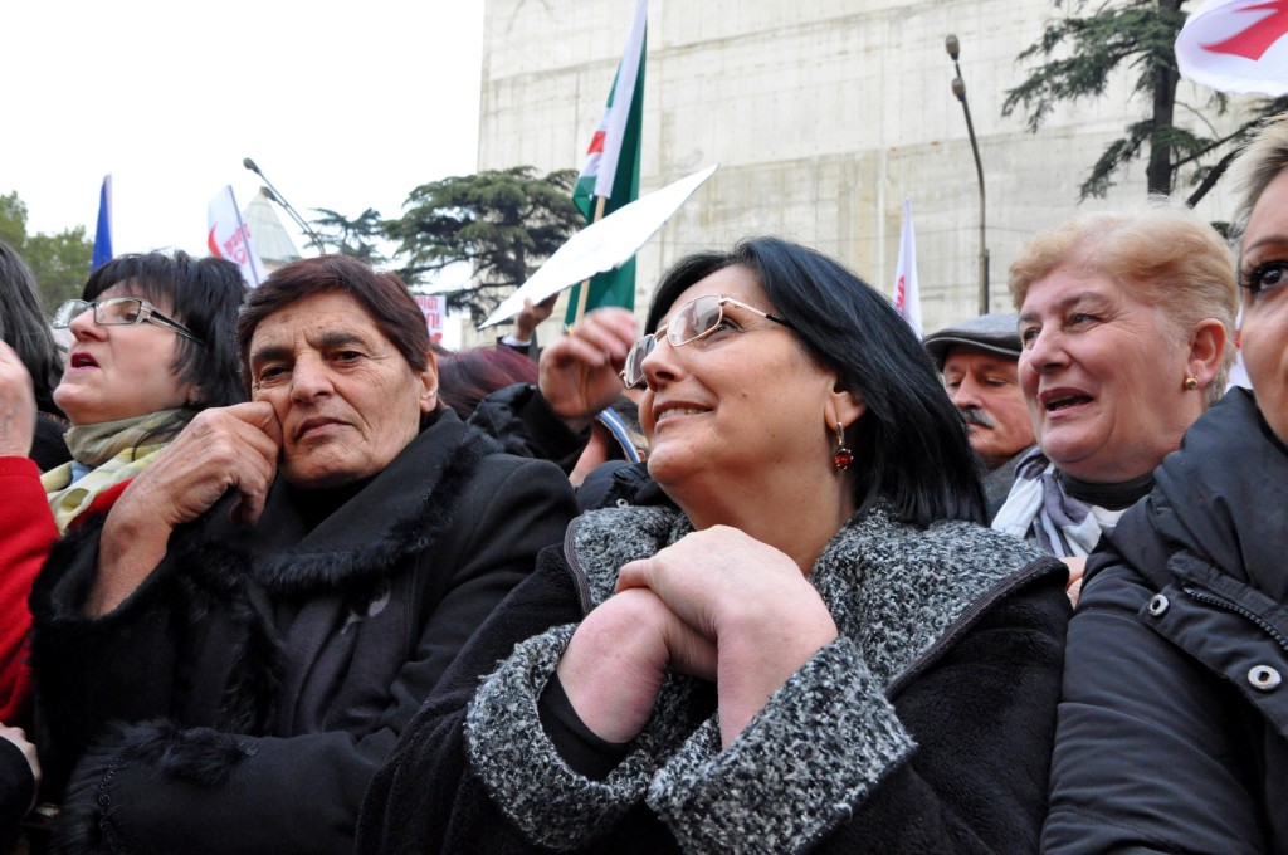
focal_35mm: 30
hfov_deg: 62.0
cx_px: 644
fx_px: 1072
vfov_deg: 43.5
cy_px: 428
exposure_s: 1/80
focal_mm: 20
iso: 2000
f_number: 9
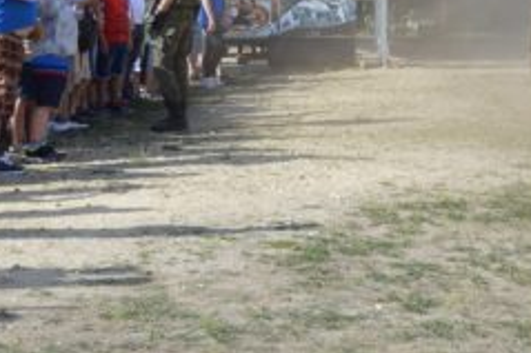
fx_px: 1990
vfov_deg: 10.0
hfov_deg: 14.4
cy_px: -73
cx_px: 733
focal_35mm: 135
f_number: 7.1
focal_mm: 28
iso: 100
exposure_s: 1/200
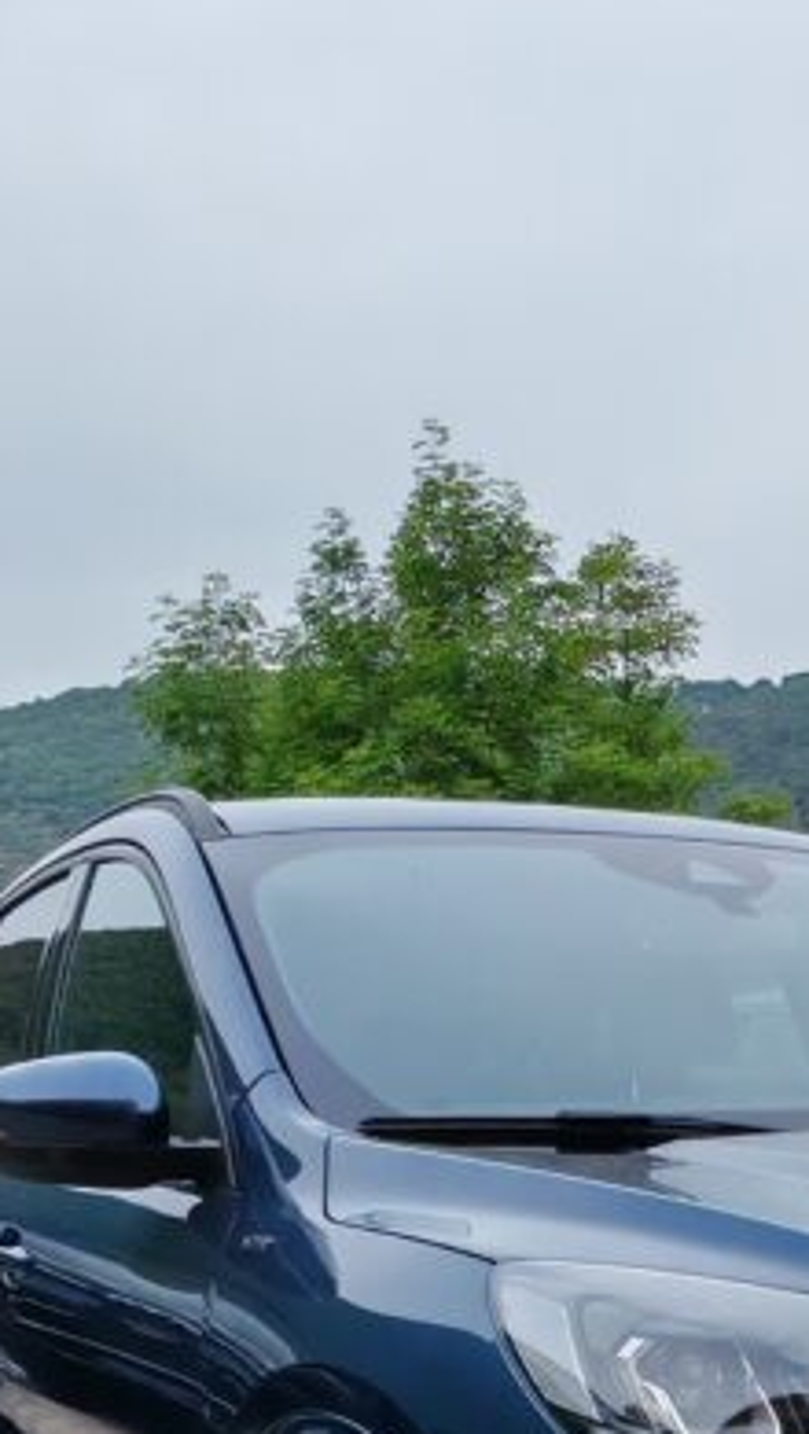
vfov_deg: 31.4
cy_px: 1537
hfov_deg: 18.5
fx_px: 2283
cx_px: 1085
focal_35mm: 60
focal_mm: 1.96
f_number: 2.2
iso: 50
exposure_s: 1/790
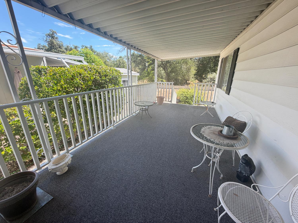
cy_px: 112
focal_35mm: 14
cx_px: 149
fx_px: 121
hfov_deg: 102.1
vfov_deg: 85.7
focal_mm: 2.22
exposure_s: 1/149
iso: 64
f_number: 2.2
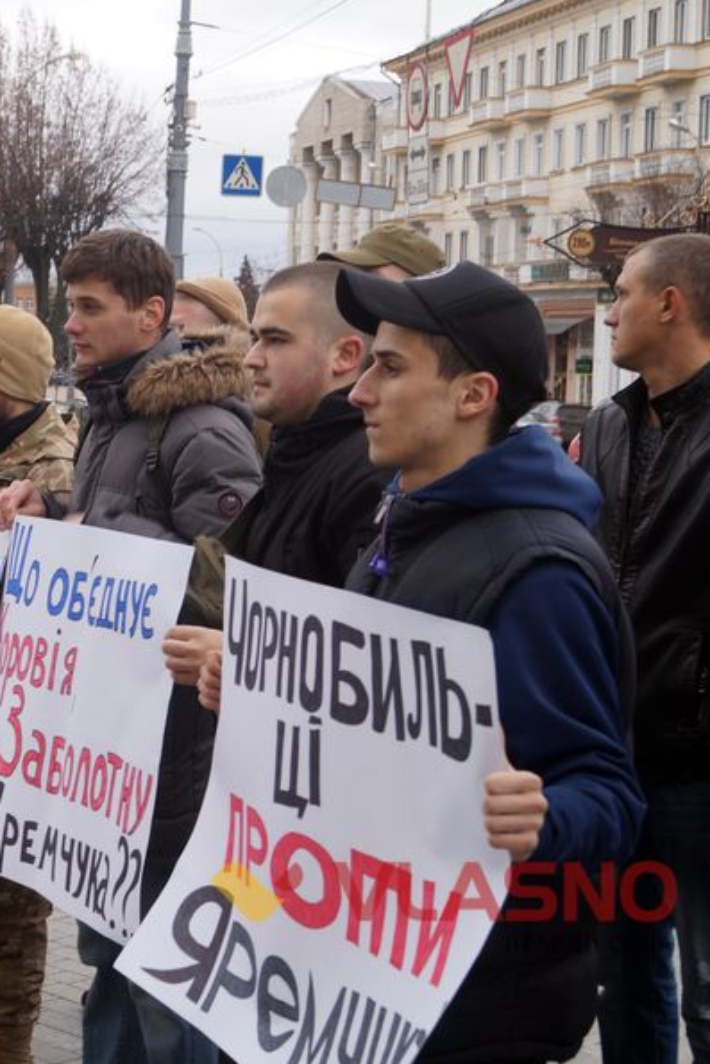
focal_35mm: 68
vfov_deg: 29.6
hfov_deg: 19.2
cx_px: -77
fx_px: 2010
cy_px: 530
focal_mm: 30
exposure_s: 1/60
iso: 100
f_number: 6.3
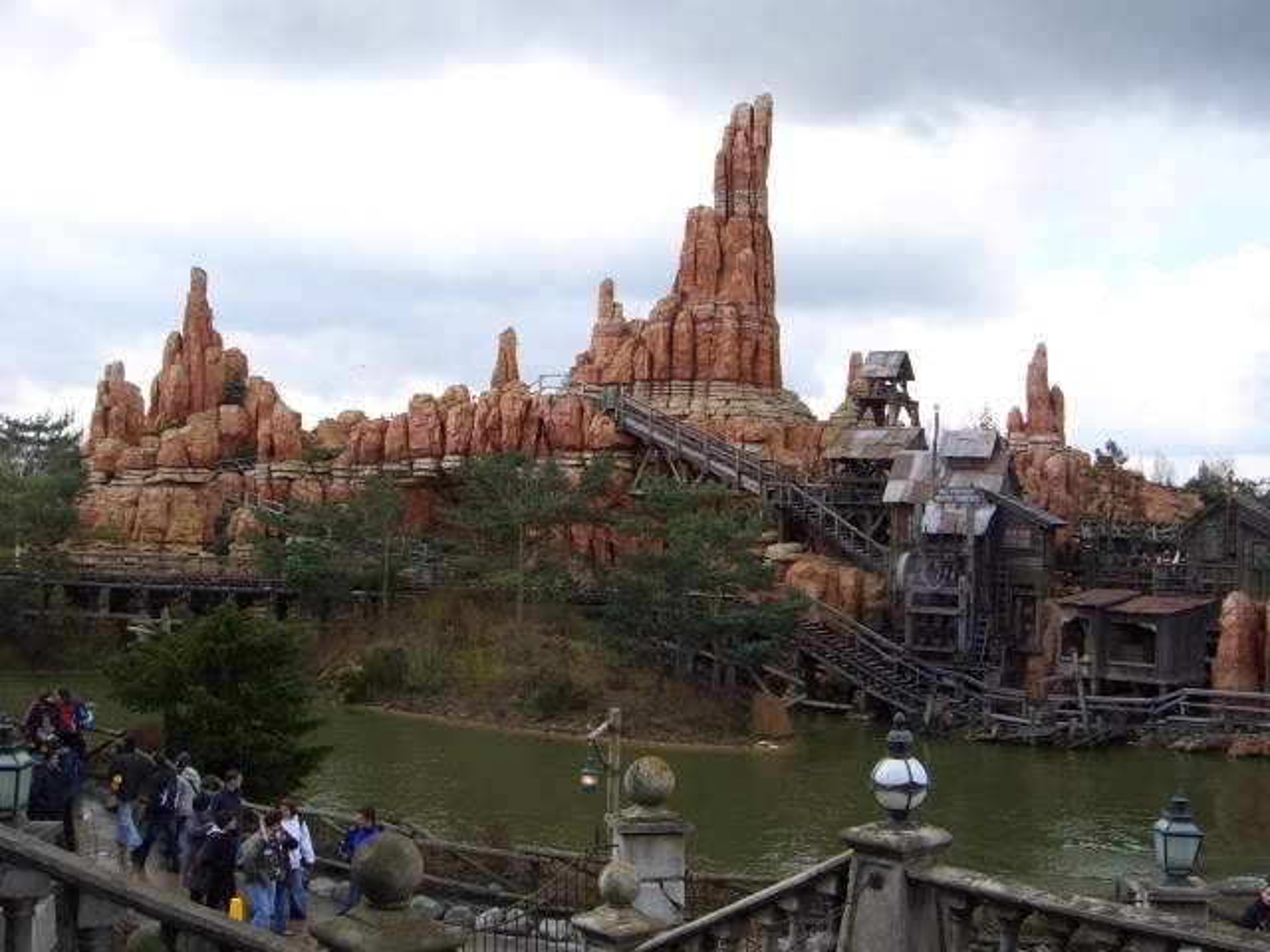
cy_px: 476
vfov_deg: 36.8
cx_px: 635
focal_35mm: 39
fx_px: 1431
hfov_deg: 47.9
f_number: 4.8
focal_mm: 8
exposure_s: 1/200
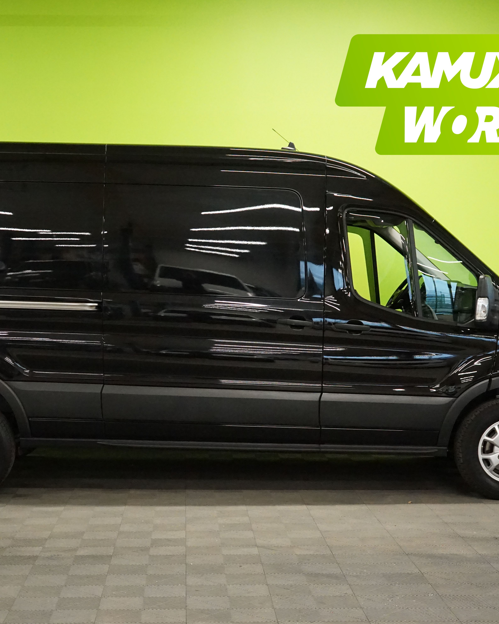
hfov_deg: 26.6
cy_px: 316
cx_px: 198
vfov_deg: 33.0
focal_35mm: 57
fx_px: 1052
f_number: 4.5
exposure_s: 1/500
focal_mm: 40
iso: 8000
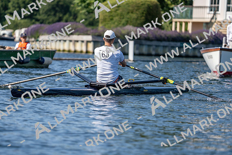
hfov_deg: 7.3
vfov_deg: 4.9
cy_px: 78
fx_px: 1818
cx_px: 116
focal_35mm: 282
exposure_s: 1/1600
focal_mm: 282
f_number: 5.6
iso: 250
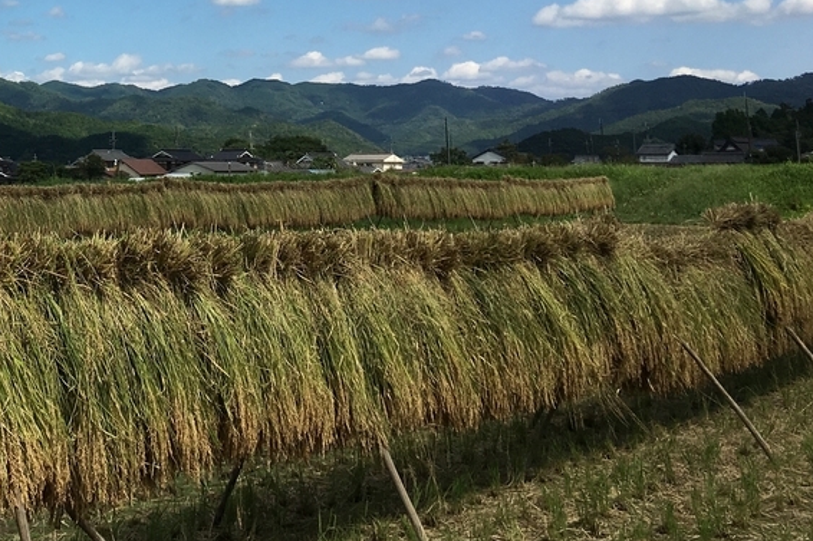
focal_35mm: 64
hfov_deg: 29.2
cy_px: -49
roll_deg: -0.1
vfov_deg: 20.3
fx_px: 1445
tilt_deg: +8.5
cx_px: -16
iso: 25
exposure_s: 1/2331
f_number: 2.2
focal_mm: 4.15
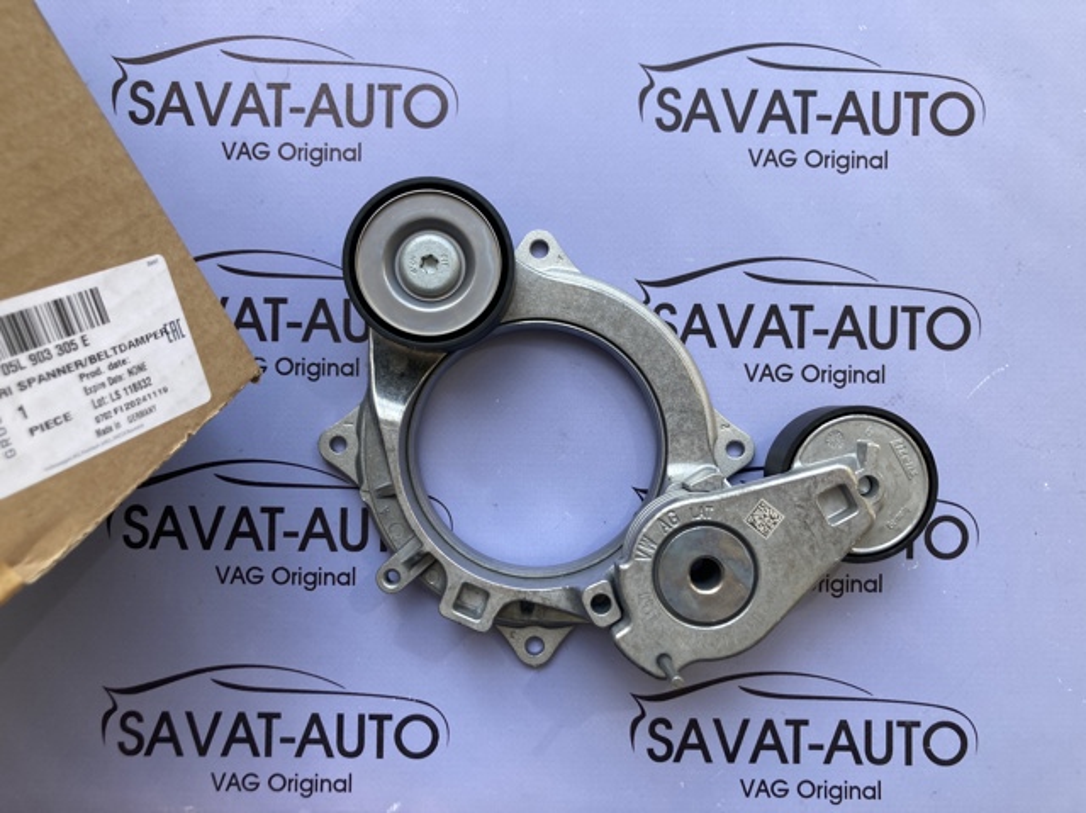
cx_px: 543
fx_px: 878
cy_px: 406
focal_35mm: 28
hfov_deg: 63.5
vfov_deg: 49.7
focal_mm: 3.99
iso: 20
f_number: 1.8
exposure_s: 1/347
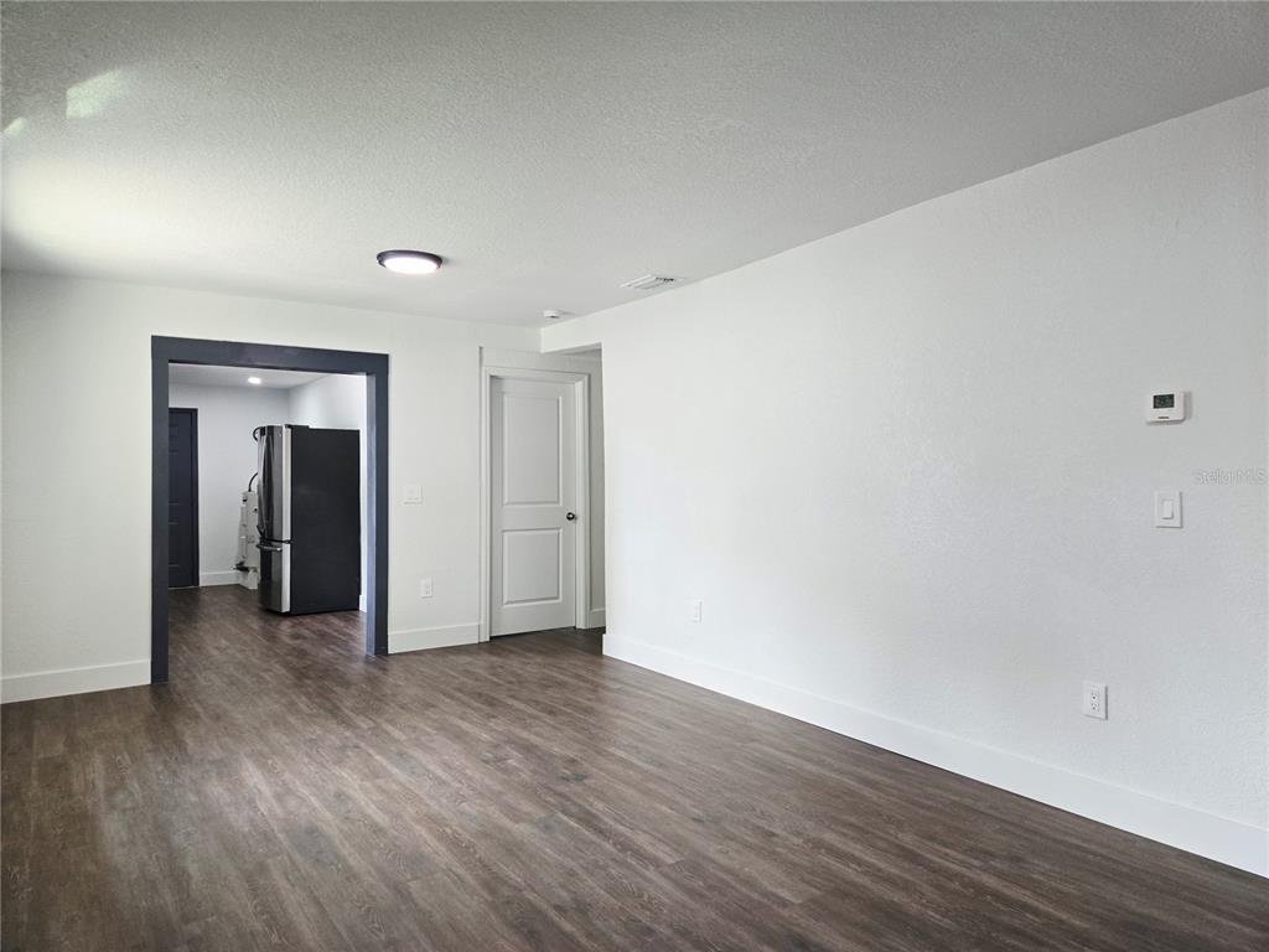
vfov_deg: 58.9
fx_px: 843
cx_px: 634
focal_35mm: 23
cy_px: 476
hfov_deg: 73.9
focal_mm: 5.4
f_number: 1.8
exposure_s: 1/120
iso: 250
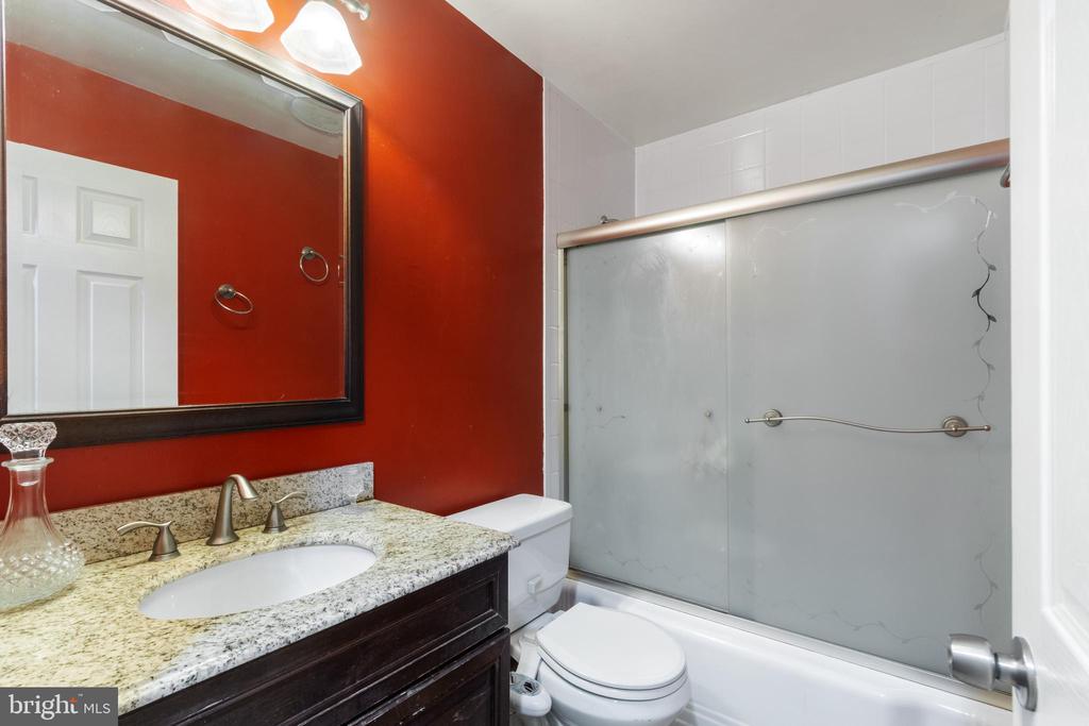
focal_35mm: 15
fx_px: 454
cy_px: 363
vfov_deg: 77.3
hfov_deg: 100.4
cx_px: 544
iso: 640
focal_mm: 10
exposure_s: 1/1.67
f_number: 9
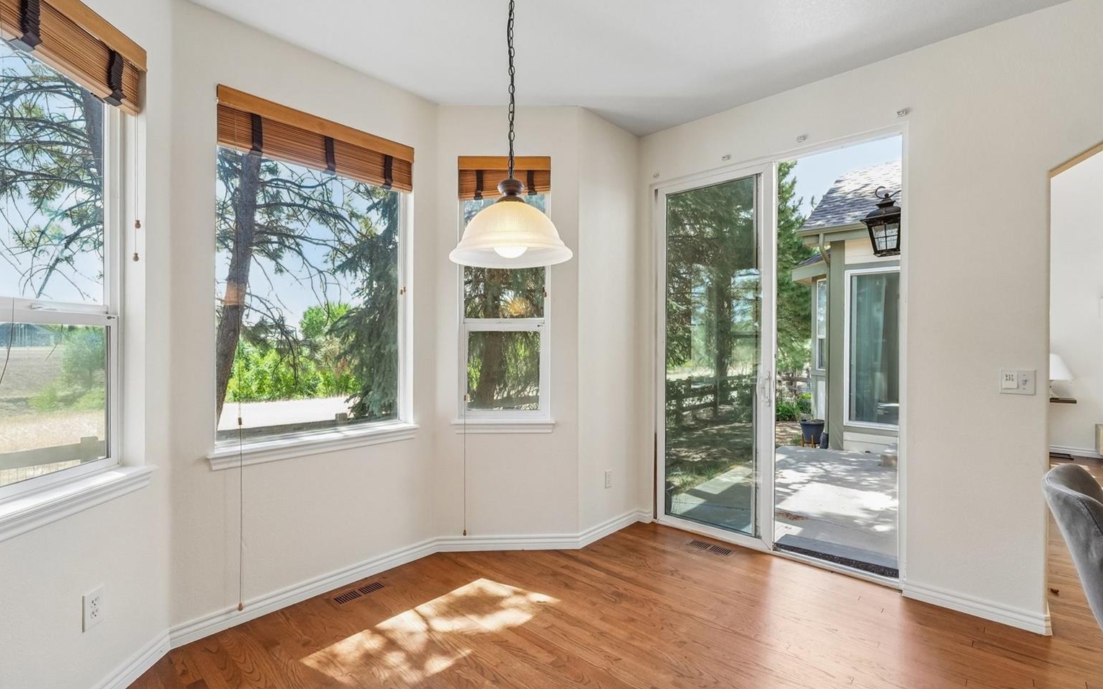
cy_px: 342
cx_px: 529
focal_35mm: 16
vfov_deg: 71.3
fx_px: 481
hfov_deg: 97.8
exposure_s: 1/10
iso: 800
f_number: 8
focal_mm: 10
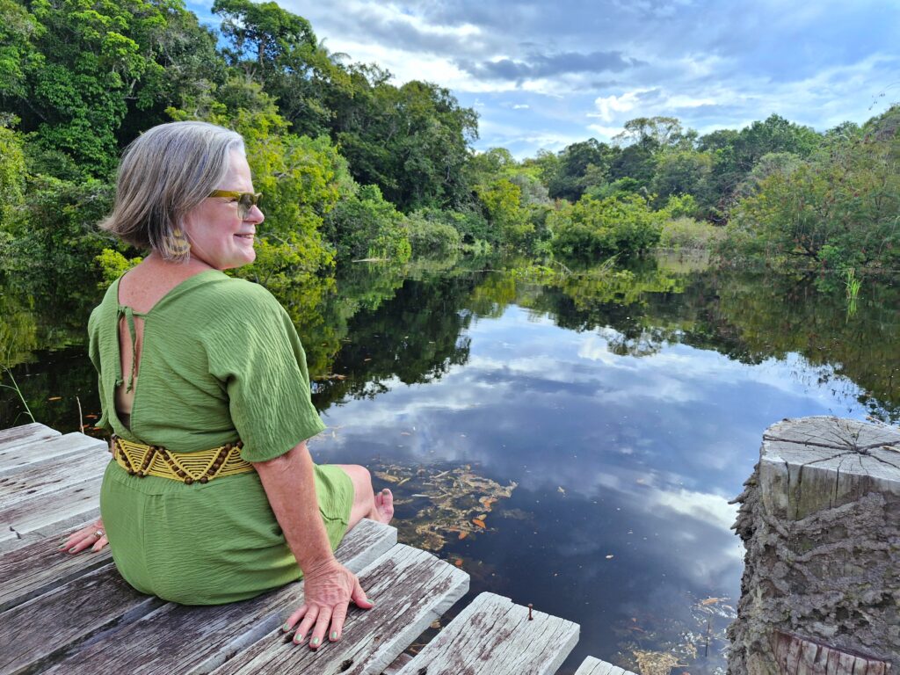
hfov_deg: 73.9
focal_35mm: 23
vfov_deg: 58.9
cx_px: 450
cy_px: 338
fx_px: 598
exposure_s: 1/909
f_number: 1.8
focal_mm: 5.54
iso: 50
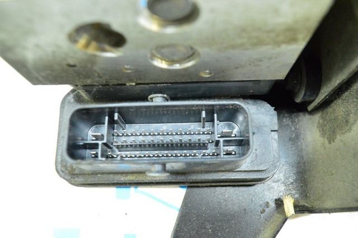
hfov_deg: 55.2
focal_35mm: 34
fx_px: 343
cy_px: 119
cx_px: 179
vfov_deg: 38.3
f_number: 6.3
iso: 6400
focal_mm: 23
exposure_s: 1/50
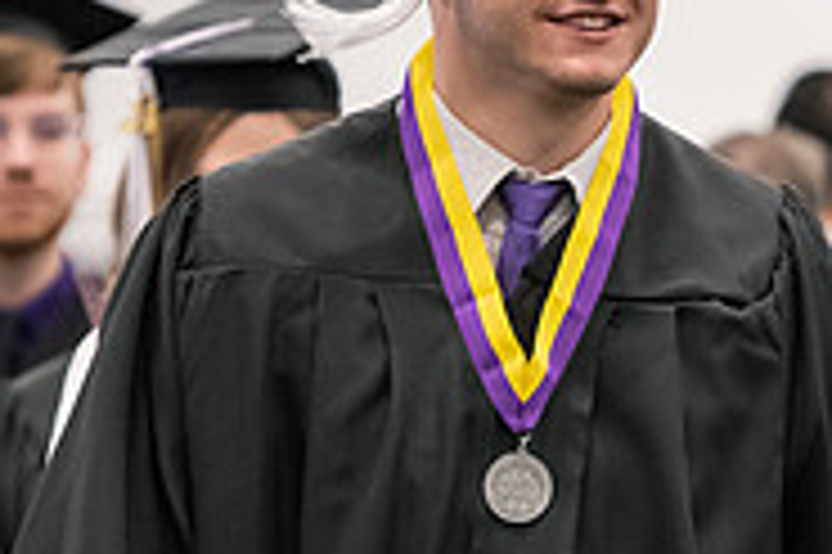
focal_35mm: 408
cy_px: 115
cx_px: 706
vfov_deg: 3.4
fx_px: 9421
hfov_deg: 5.1
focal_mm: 130
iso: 3200
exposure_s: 1/200
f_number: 3.2
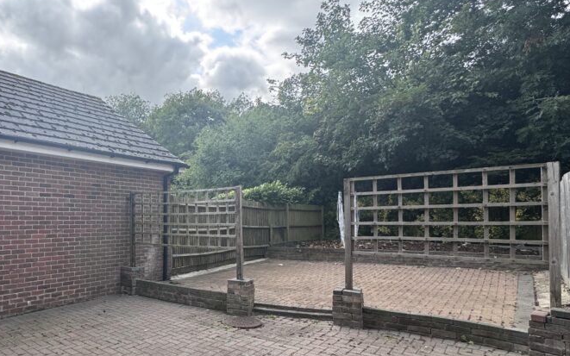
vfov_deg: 52.7
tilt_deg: +1.5
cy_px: 212
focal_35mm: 23
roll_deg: +0.5
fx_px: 357
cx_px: 157
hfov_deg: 72.9
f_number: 2.2
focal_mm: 2.22
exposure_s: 1/356
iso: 40
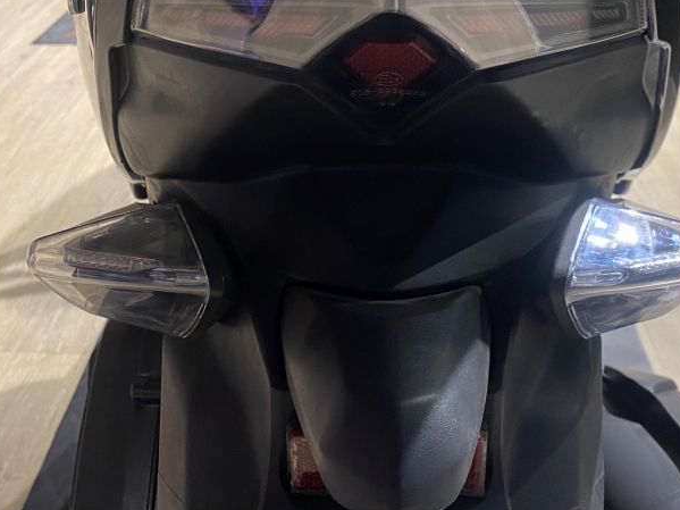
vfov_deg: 31.0
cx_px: 352
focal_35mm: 46
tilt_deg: -24.1
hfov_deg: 41.2
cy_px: 136
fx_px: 903
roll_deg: +1.3
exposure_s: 1/50
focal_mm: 4.25
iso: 160
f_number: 1.8
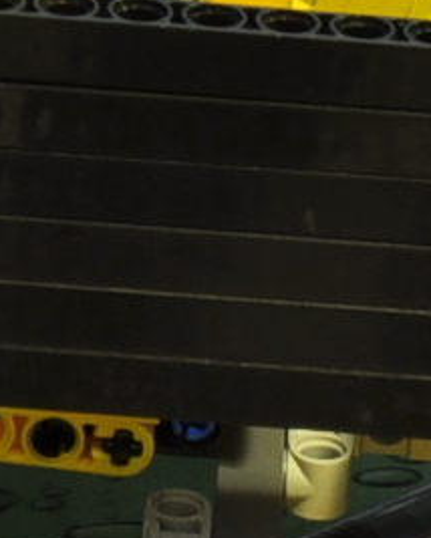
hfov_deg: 2.9
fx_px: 8616
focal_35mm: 541
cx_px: -101
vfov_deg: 3.6
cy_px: -175
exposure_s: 5
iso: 200
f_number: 14
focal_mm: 48
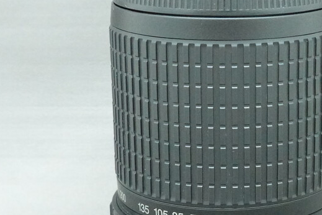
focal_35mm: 104
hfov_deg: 19.5
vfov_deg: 13.2
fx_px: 930
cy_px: 132
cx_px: 250
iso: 4000
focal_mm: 16.54
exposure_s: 1/50
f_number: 5.6
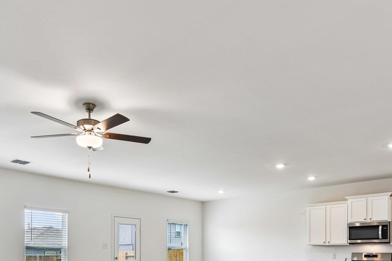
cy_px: 244
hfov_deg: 61.7
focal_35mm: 30
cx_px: 172
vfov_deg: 39.8
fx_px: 327
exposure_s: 1/15
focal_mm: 15
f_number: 8
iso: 125
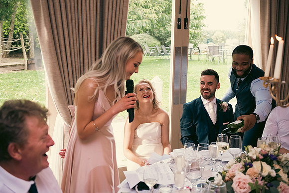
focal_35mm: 40
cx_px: 144
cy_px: 96
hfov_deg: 48.4
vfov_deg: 33.4
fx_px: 321
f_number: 3.5
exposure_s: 1/160
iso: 640
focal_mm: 40
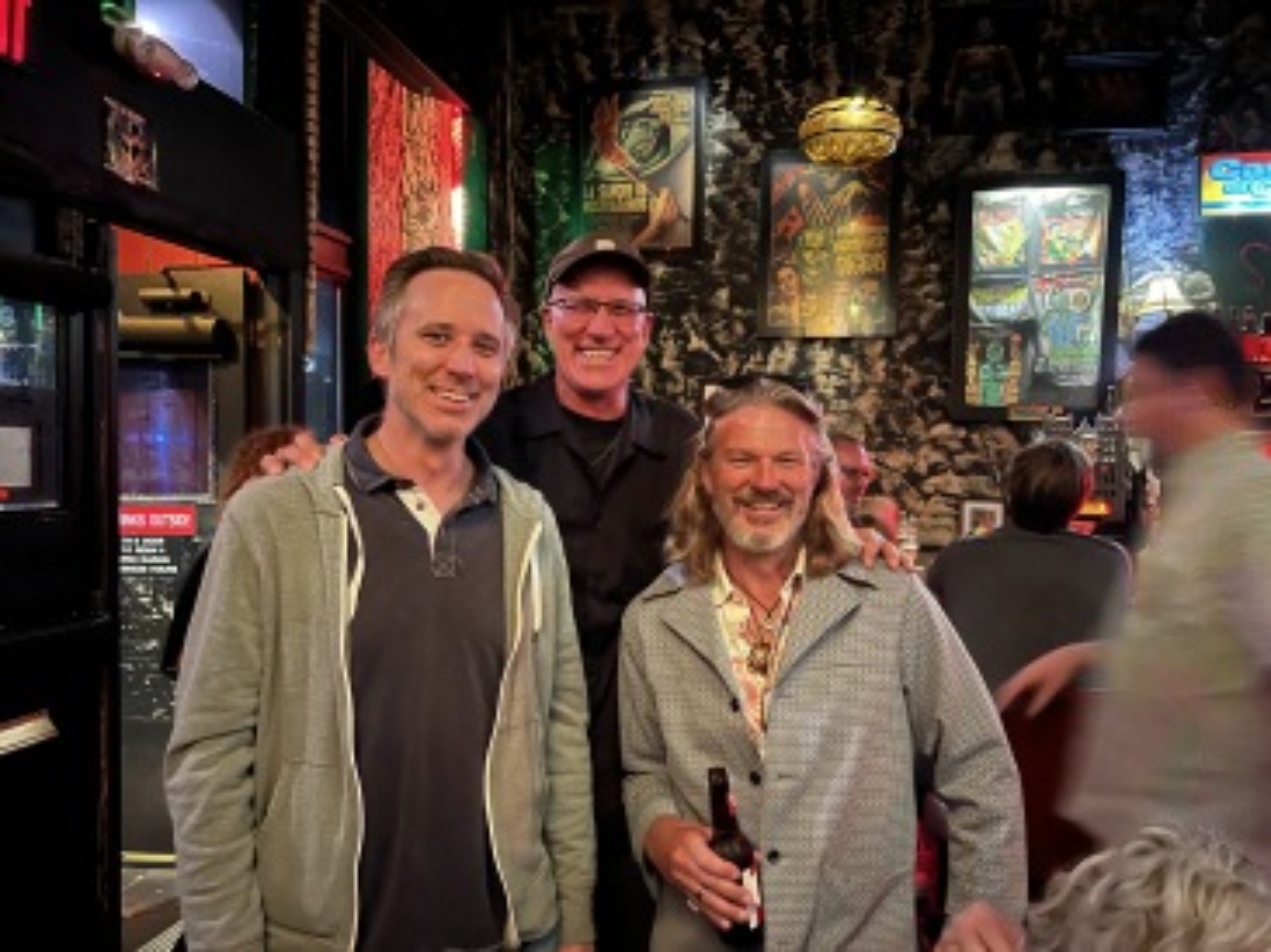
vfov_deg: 53.0
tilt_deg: -1.0
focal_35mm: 26
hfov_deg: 67.3
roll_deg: -0.3
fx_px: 954
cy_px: 476
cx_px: 636
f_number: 1.5
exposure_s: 1/15
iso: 1600
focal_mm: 5.7
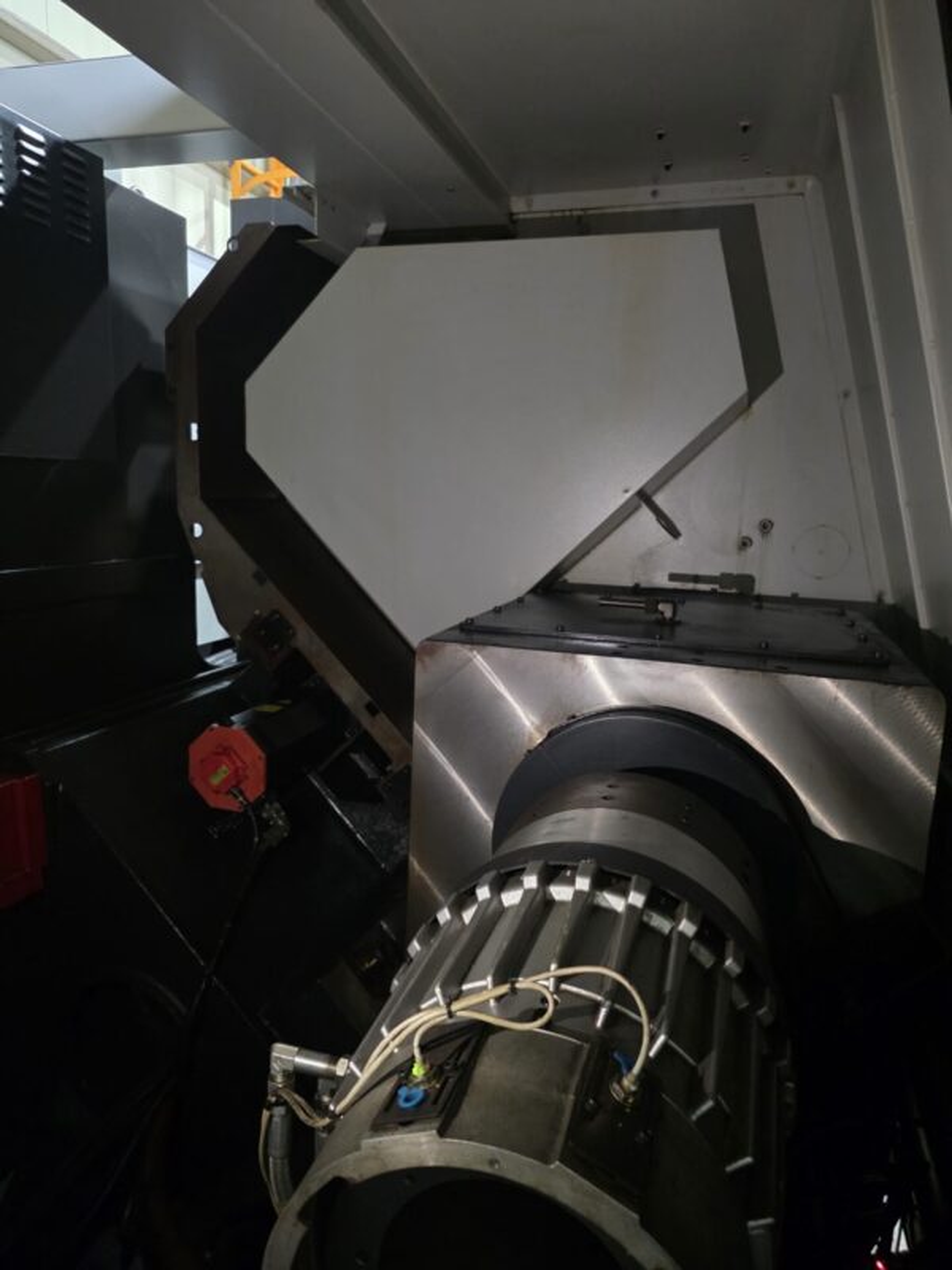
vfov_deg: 73.9
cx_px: 476
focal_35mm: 23
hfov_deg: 58.9
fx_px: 843
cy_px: 635
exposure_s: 1/30
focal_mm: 6.25
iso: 1600
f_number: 1.7
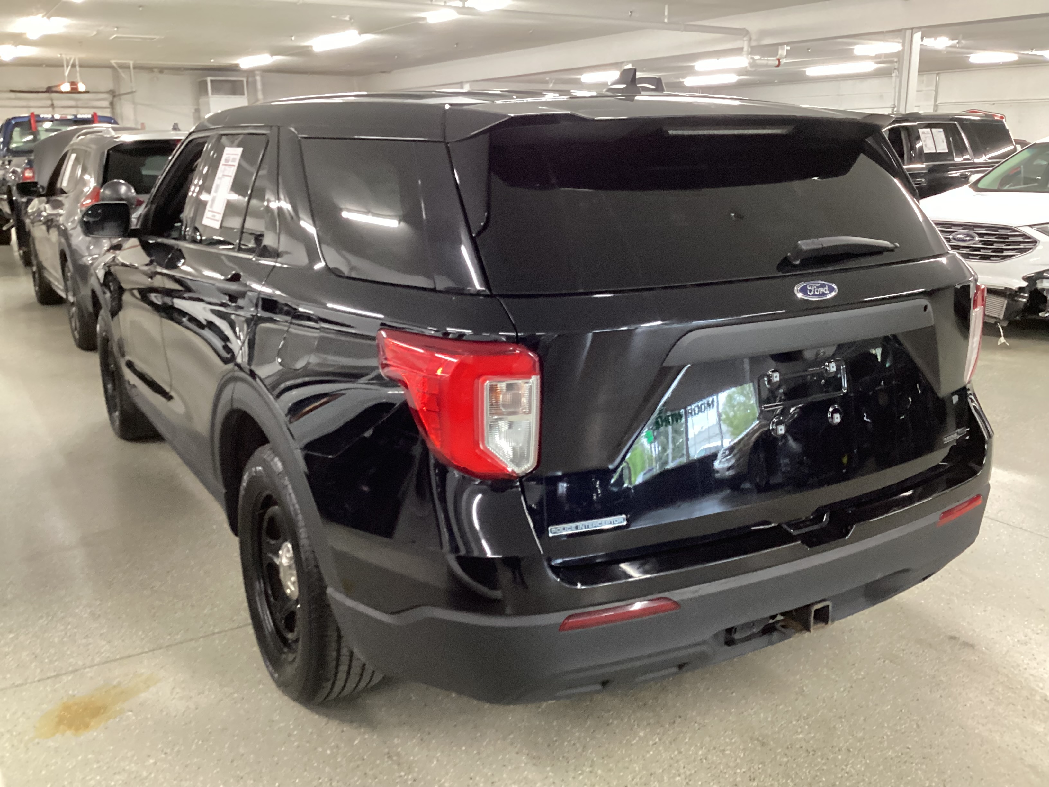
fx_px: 939
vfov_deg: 45.4
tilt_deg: -14.9
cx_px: 524
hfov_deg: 58.4
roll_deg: -0.3
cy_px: 394
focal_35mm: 31
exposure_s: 1/30
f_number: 2.4
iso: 400
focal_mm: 3.3
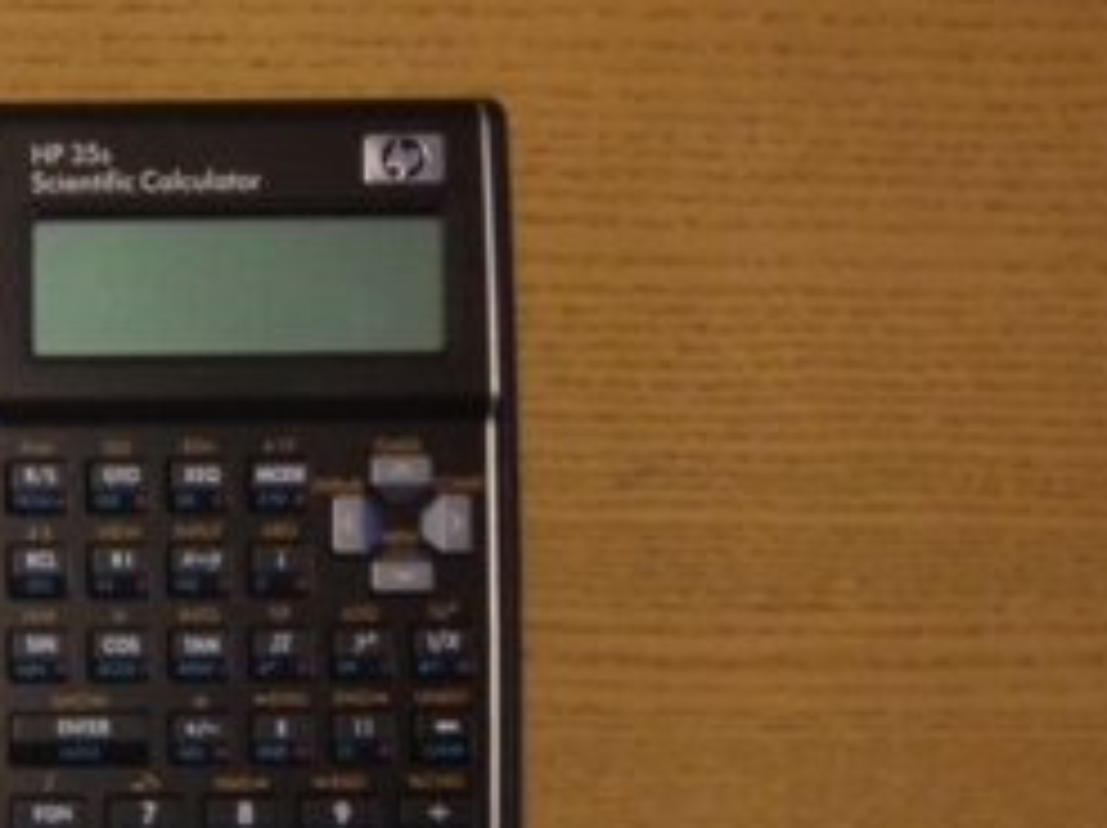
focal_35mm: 114
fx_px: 3642
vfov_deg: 12.6
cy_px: 1058
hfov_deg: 16.1
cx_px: -446
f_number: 2.4
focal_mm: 4.28
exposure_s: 1/20
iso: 200
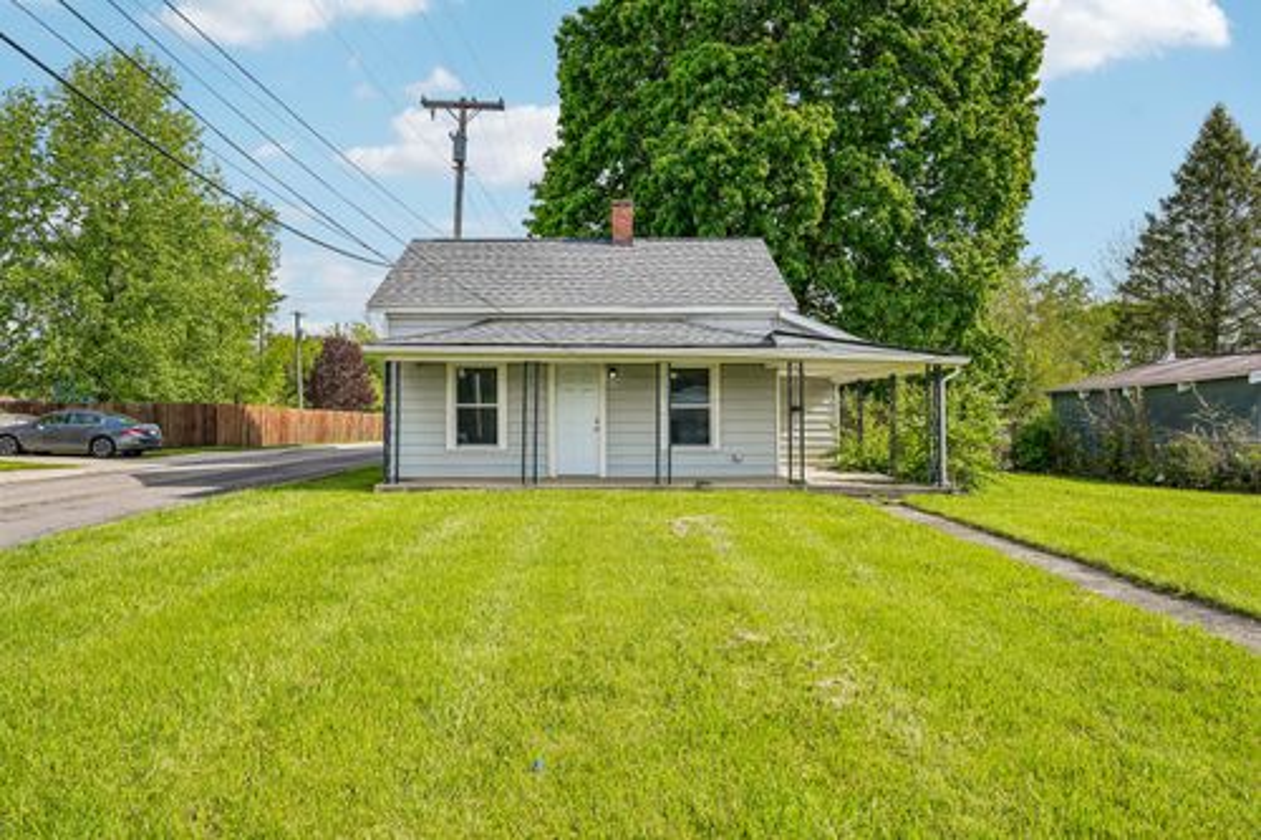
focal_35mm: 24
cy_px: 420
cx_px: 630
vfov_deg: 52.2
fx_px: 858
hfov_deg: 72.6
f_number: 8
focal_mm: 24.5
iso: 100
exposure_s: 1/200
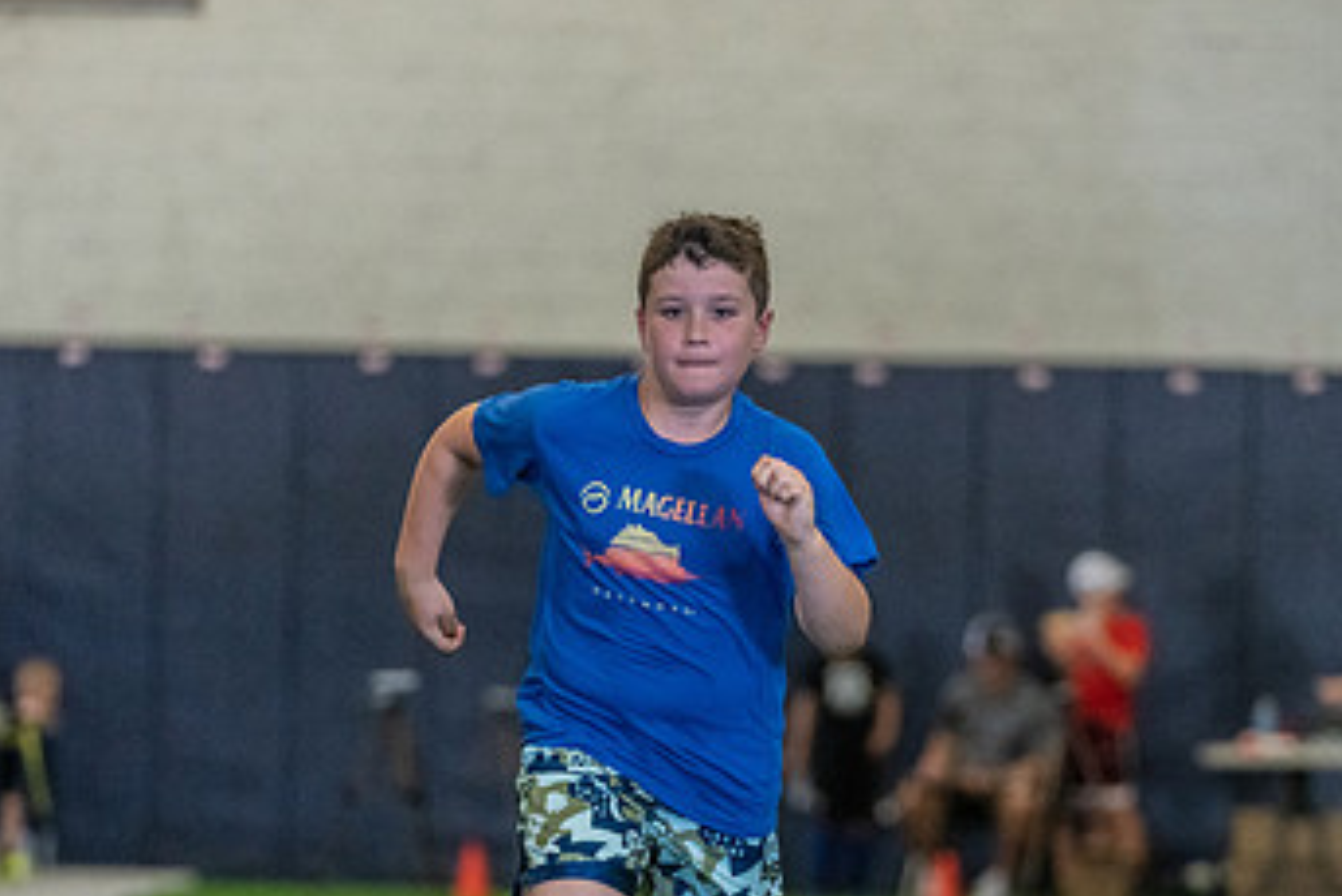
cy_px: 683
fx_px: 8018
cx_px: 661
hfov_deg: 9.6
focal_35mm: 215
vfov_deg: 6.4
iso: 10000
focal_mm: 127
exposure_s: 1/1000
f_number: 2.8
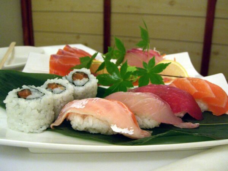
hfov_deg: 49.0
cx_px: 114
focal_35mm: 38
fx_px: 250
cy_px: 86
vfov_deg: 37.7
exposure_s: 1/10
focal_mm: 7.9
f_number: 2.8
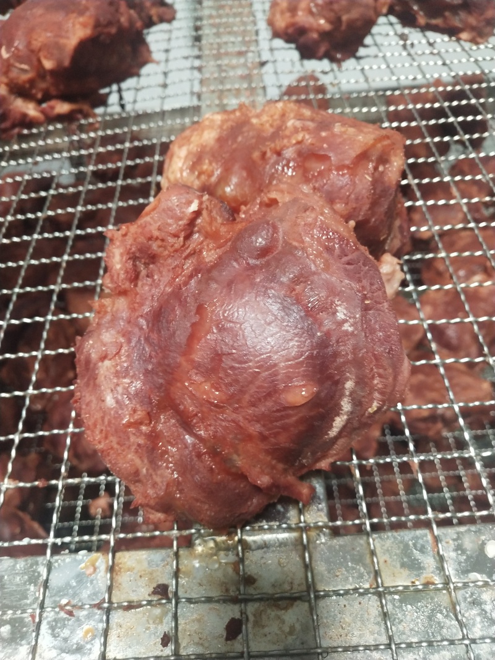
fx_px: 572
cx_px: 248
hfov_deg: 46.8
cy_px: 330
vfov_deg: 60.0
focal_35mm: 30
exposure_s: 1/33.3
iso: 357
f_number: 1.8
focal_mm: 3.95
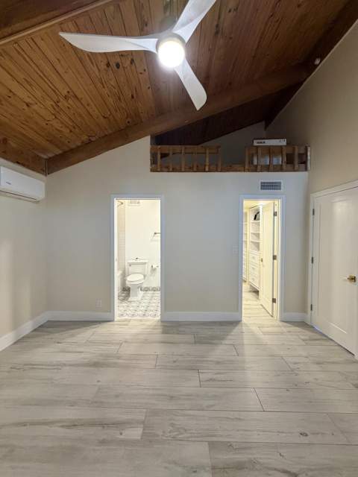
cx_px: 179
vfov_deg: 102.1
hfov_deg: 85.7
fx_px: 193
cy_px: 238
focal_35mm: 14
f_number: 2.2
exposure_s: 1/60
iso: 250
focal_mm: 2.22
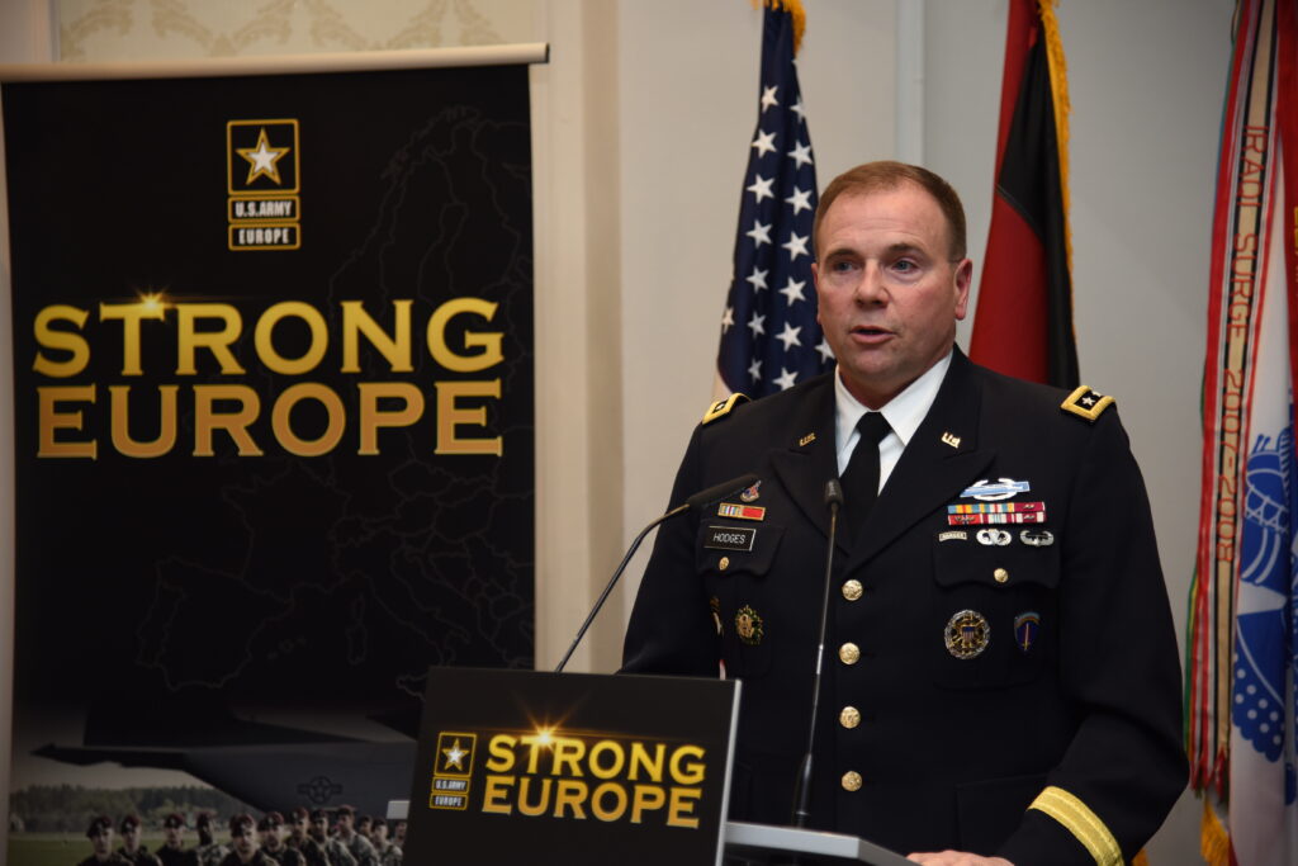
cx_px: 649
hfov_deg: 23.6
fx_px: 3101
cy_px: 433
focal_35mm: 86
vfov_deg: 15.9
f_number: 4
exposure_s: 1/160
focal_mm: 86
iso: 800
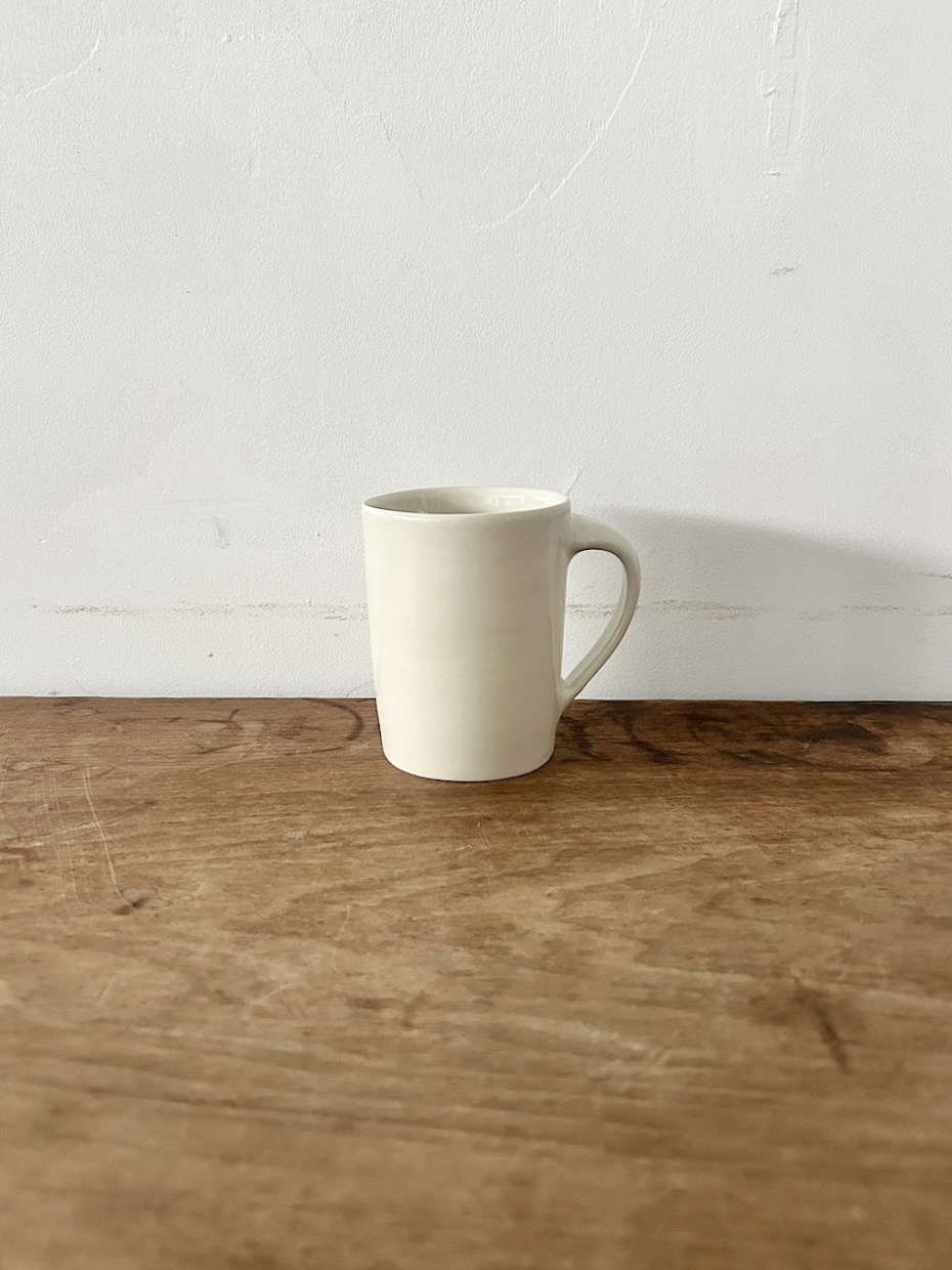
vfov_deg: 67.3
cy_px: 635
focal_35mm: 26
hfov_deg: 53.1
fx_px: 953
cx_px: 476
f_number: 1.5
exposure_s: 1/60
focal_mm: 5.7
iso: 400
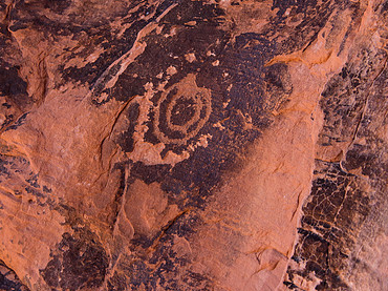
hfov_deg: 10.9
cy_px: 111
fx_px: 2027
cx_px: 176
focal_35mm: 181
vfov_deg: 8.2
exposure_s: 1/160
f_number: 5.6
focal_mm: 80
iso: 400
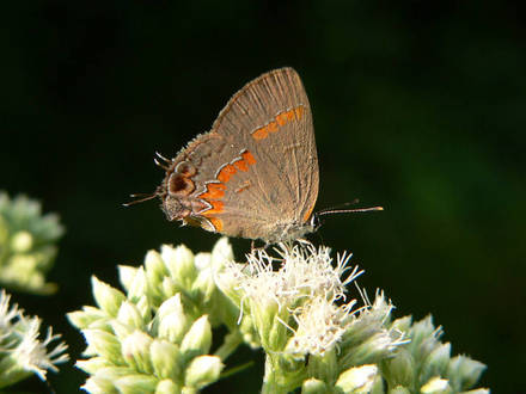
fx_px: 1383
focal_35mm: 91
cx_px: 263
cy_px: 197
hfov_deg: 21.5
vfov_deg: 16.2
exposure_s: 1/250
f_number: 4
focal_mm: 15.1
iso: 80
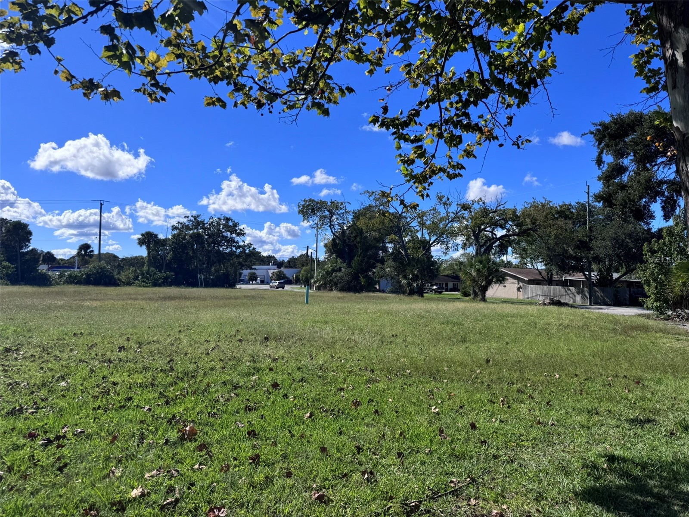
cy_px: 258
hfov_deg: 71.6
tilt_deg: +1.3
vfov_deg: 56.8
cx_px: 344
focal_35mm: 24
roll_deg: -0.7
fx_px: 478
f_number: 1.78
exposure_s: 1/6410
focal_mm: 6.76
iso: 80
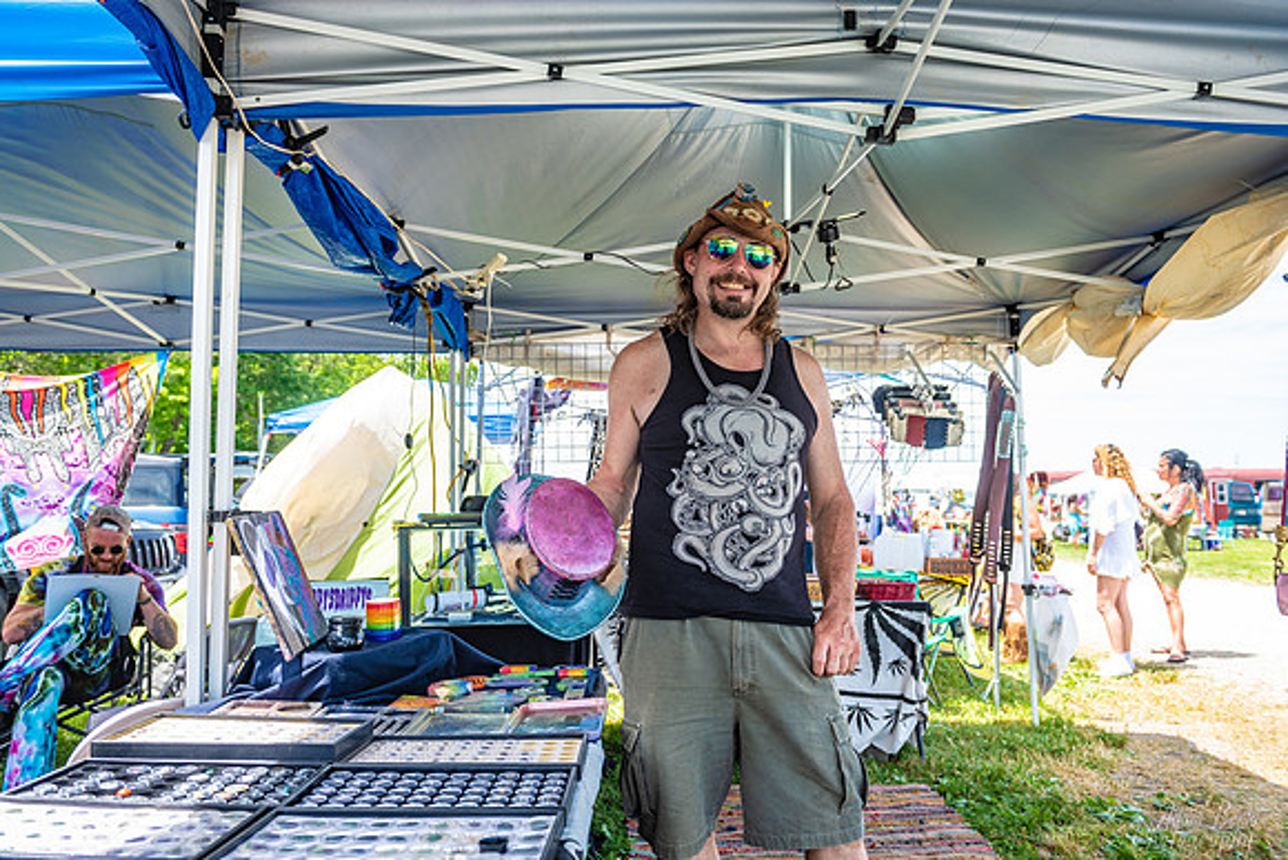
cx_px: 644
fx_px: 1002
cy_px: 430
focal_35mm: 28
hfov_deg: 65.5
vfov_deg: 46.4
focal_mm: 28
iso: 100
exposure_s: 1/200
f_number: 4.5
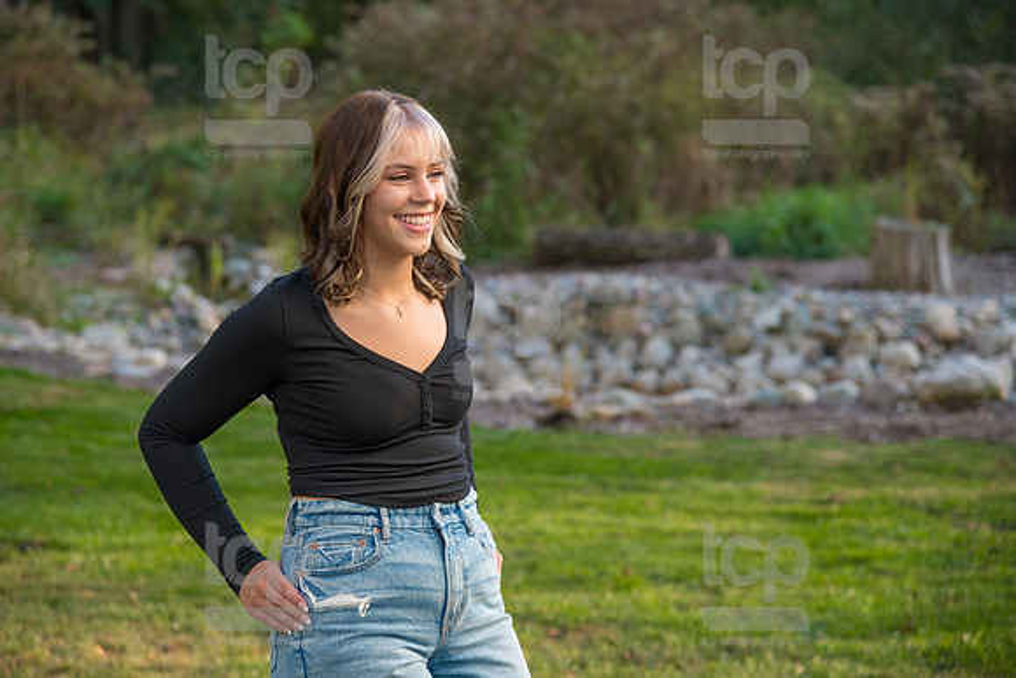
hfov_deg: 19.4
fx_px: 2968
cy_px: 314
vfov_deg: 13.0
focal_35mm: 105
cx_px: 476
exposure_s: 1/250
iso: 250
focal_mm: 98
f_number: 4.5
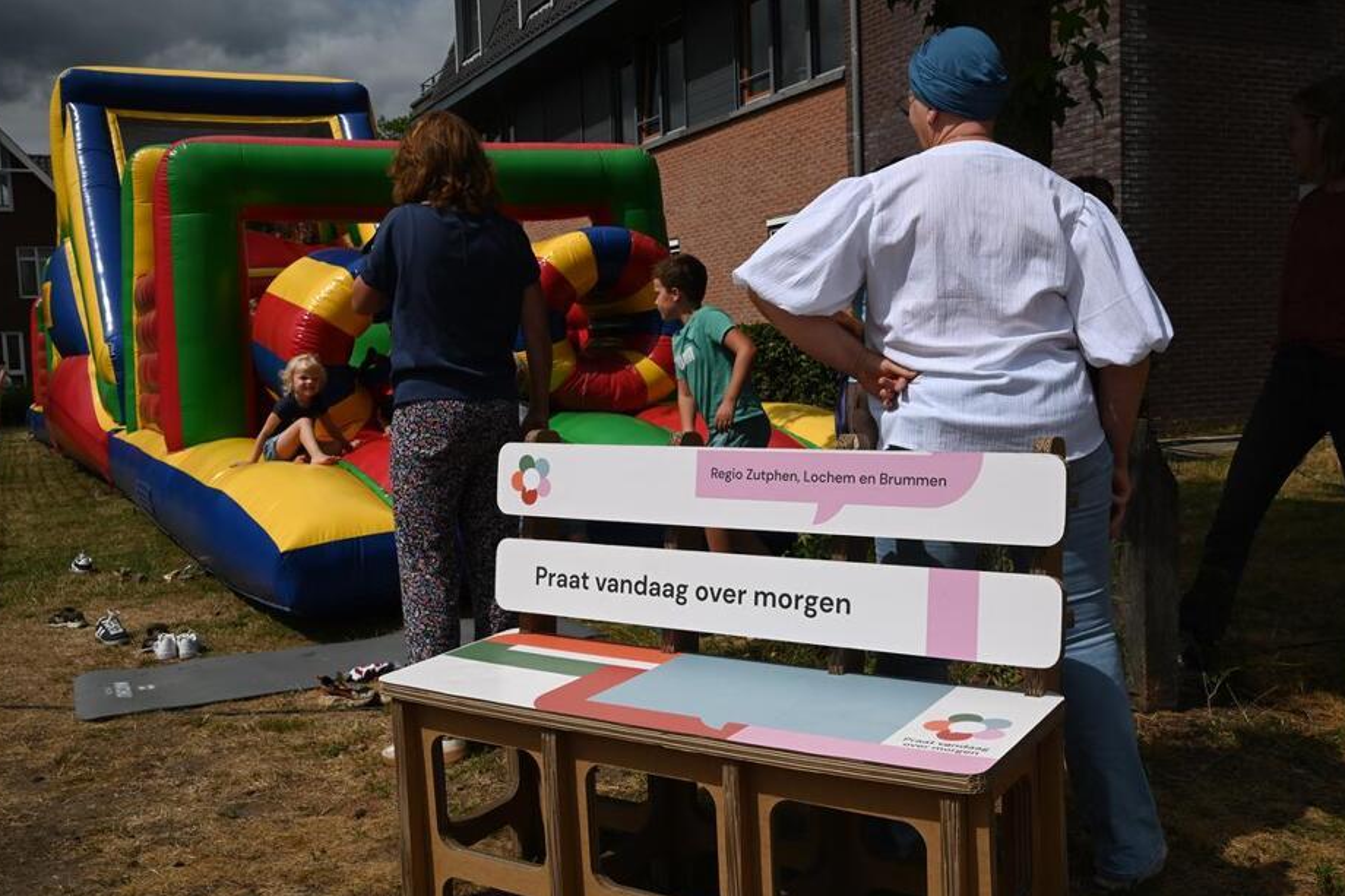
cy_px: 458
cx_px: 672
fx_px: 1307
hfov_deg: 54.4
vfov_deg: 37.8
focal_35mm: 35
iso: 640
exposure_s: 1/1250
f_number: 18
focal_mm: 34
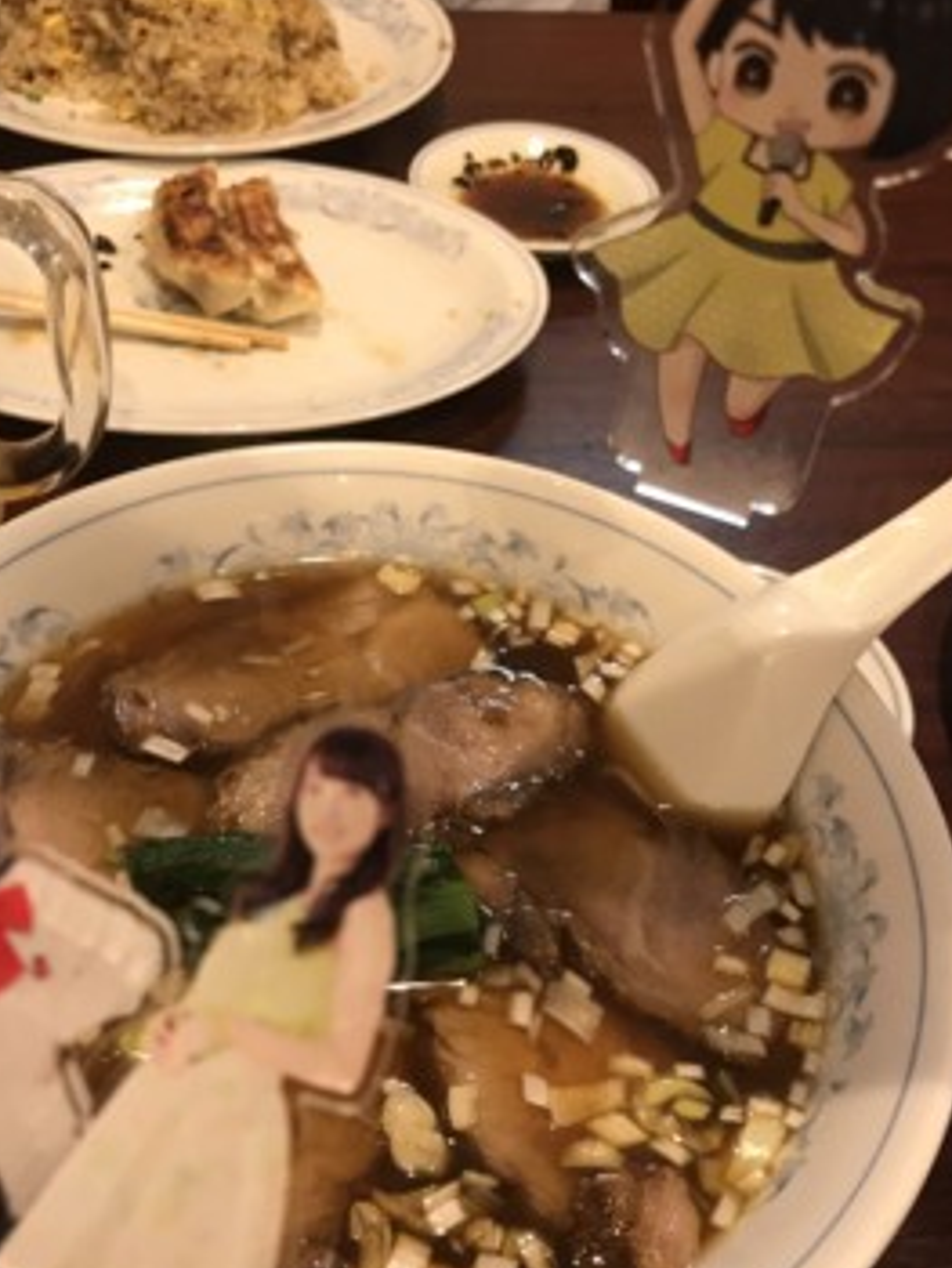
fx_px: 1318
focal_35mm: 36
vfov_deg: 51.3
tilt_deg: -47.2
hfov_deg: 39.7
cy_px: 659
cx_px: 438
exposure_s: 1/15
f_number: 1.8
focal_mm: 3.99
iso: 40
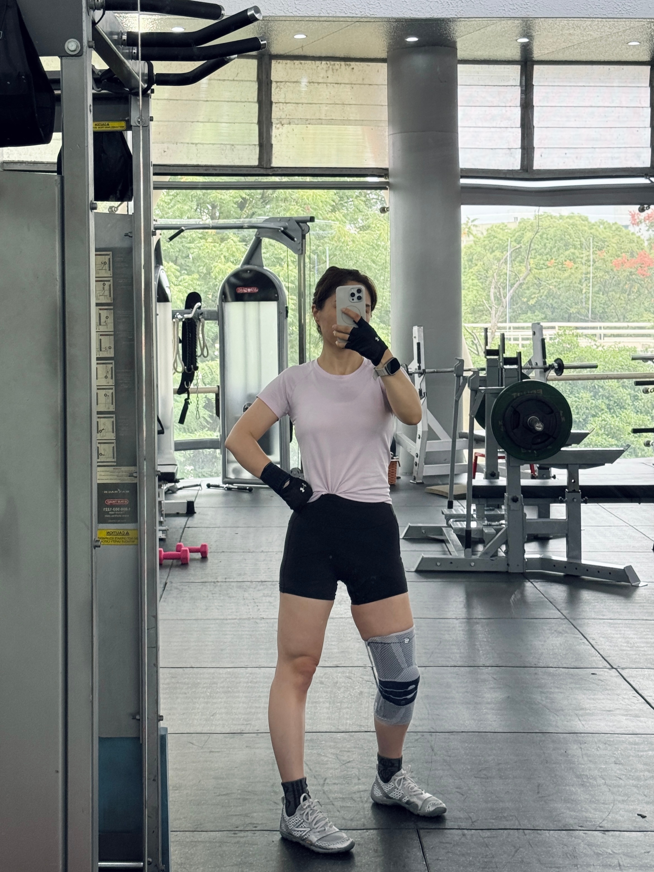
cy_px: 436
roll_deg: -1.8
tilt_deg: -3.3
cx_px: 327
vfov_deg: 39.7
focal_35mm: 48
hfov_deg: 30.3
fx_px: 1209
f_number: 1.78
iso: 50
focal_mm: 6.76
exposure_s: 1/126
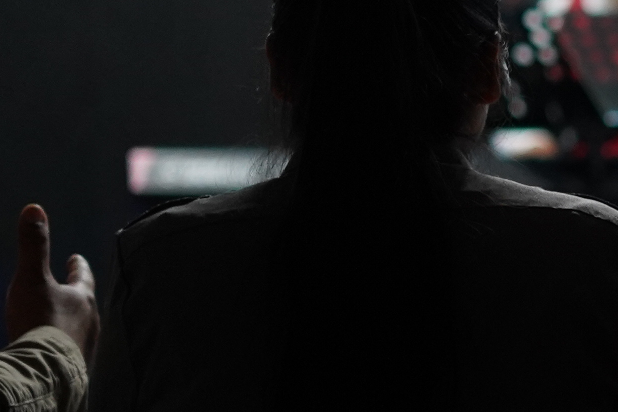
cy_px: 138
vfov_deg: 5.6
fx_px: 4188
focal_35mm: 244
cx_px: 1138
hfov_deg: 8.1
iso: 2000
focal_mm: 50
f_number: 1.8
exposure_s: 1/250
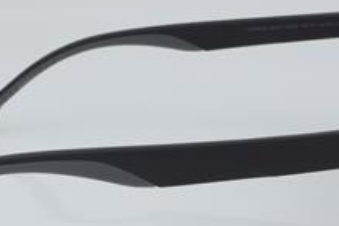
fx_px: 1309
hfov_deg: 14.8
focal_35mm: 139
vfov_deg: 9.9
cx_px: 160
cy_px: 143
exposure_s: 1/4
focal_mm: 50
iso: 100
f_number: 32
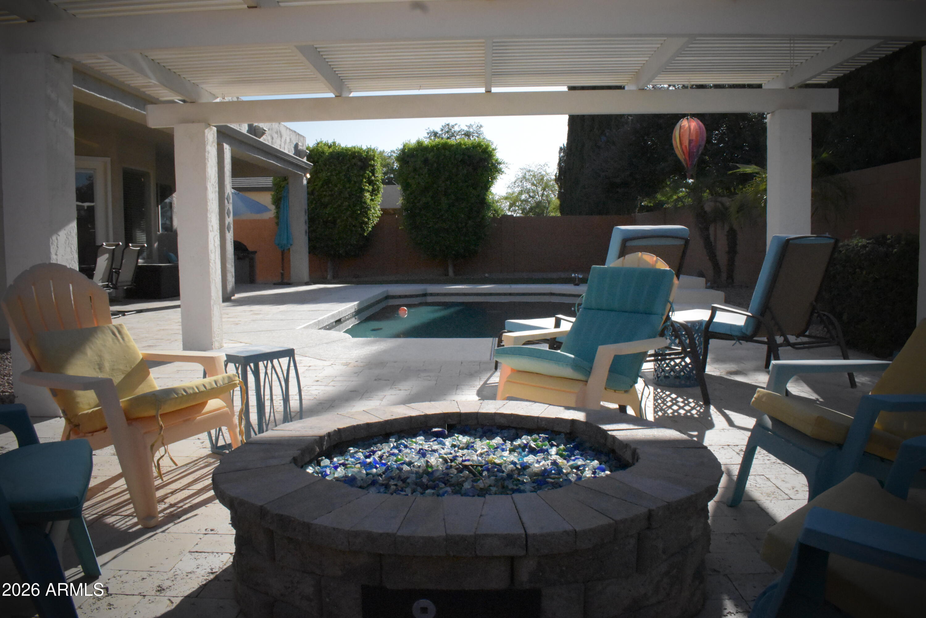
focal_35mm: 27
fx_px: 694
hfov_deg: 67.4
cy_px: 309
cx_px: 463
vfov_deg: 47.9
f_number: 18
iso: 8000
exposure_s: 1/4000
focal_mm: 18
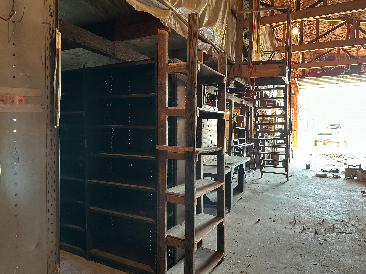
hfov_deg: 71.6
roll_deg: -0.6
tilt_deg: -1.2
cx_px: 183
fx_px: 254
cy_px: 137
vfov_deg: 56.8
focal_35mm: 24
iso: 320
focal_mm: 6.86
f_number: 1.78
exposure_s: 1/60
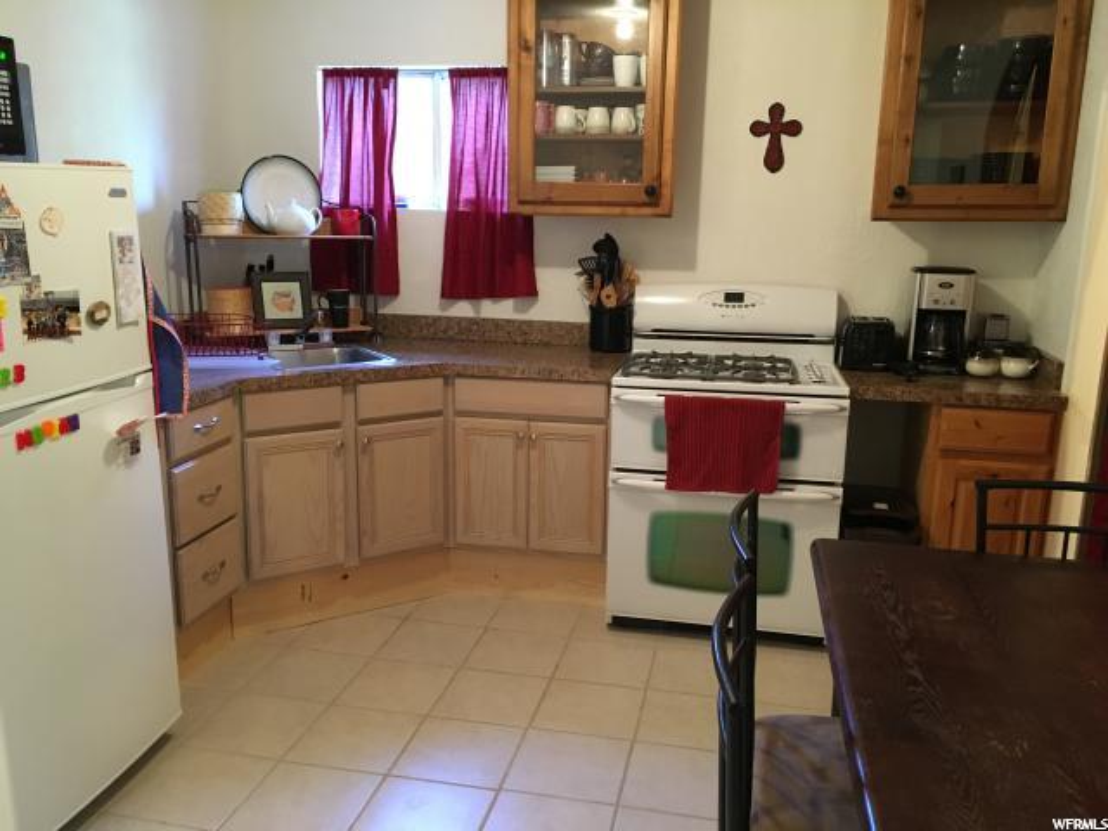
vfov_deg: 48.2
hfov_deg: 61.7
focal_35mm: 29
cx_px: 554
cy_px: 416
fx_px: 928
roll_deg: -1.7
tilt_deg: -13.2
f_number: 2.2
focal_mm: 4.15
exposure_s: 1/15
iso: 200
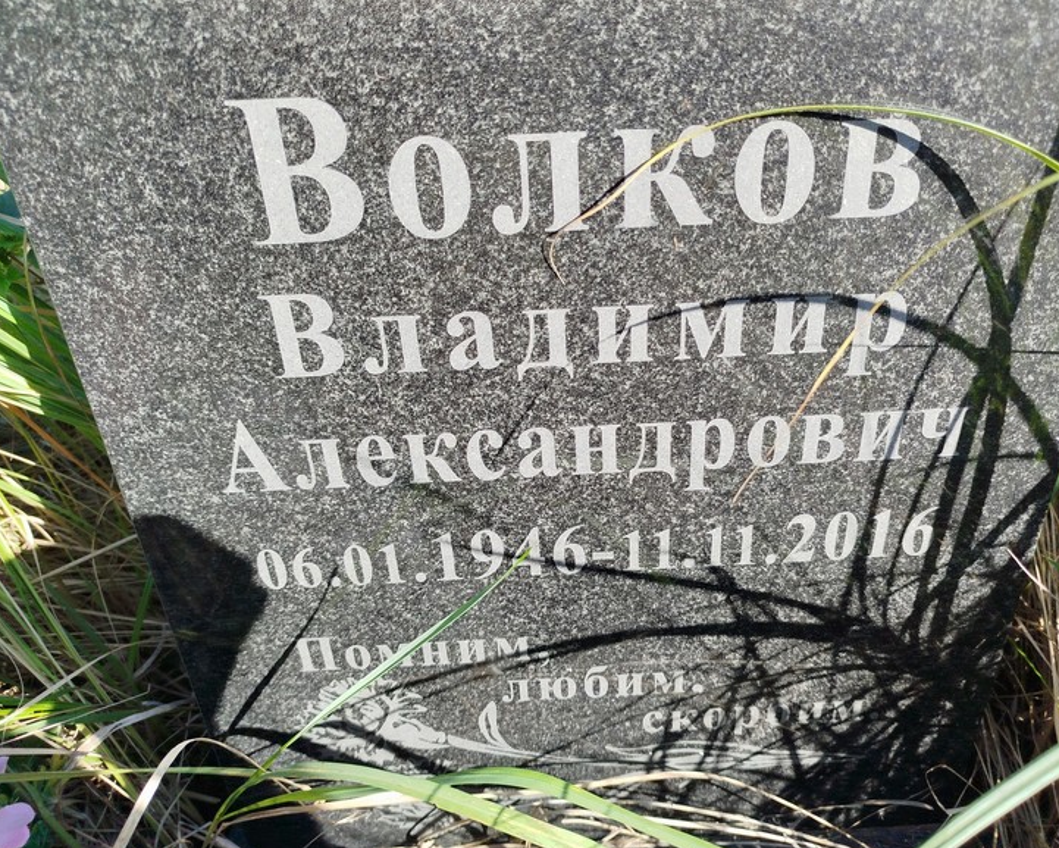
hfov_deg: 65.9
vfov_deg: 54.9
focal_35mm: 26
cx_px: 579
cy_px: 414
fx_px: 815
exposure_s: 1/321
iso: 50
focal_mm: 5.31
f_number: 1.7
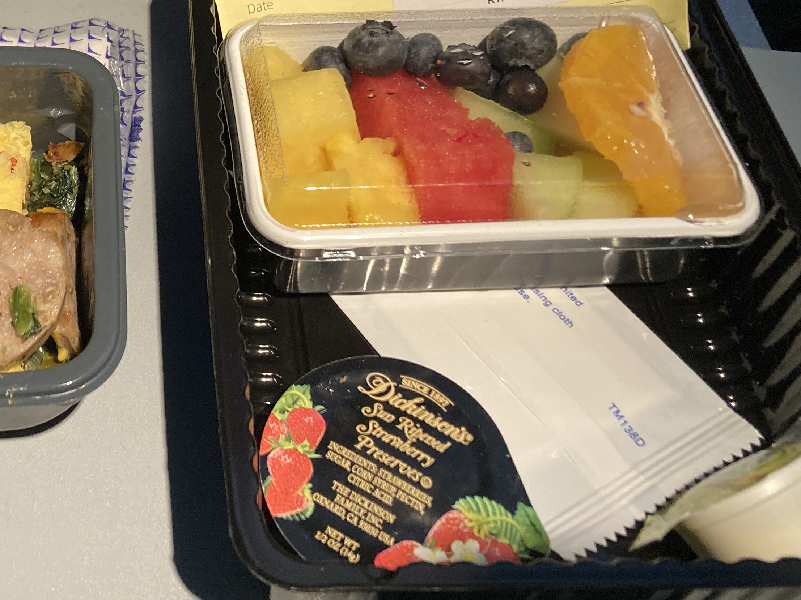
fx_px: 1180
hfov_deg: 35.9
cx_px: 132
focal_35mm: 51
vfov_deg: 28.1
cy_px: 134
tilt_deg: -46.1
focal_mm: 3.99
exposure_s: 1/57
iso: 125
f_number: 1.8
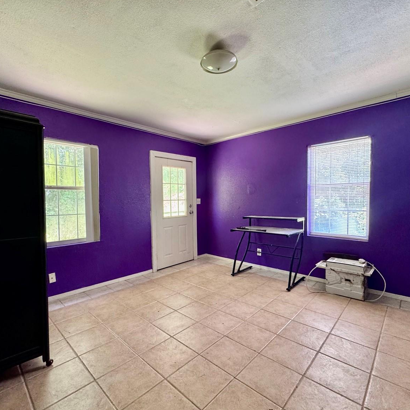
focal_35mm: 17
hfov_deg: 83.9
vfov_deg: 84.0
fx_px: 228
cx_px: 195
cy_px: 208
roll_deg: +0.8
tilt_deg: -2.4
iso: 500
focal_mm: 2.22
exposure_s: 1/60
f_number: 2.2
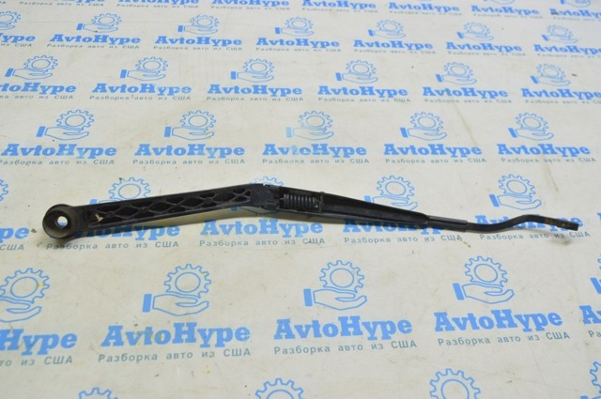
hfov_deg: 55.2
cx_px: 300
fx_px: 575
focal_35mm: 34
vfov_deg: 38.3
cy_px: 200
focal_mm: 23
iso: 400
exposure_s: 1/20
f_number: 5.6
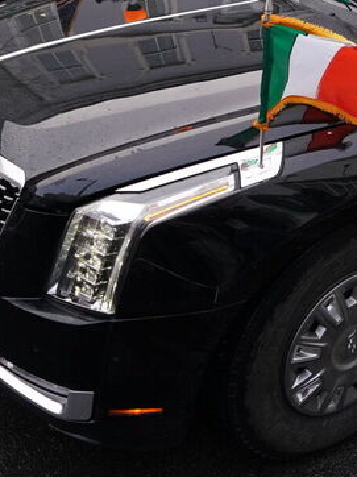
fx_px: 702
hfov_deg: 28.3
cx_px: 238
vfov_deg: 33.8
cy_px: -14
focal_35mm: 51
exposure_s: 1/1000
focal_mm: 16
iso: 1000
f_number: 2.8
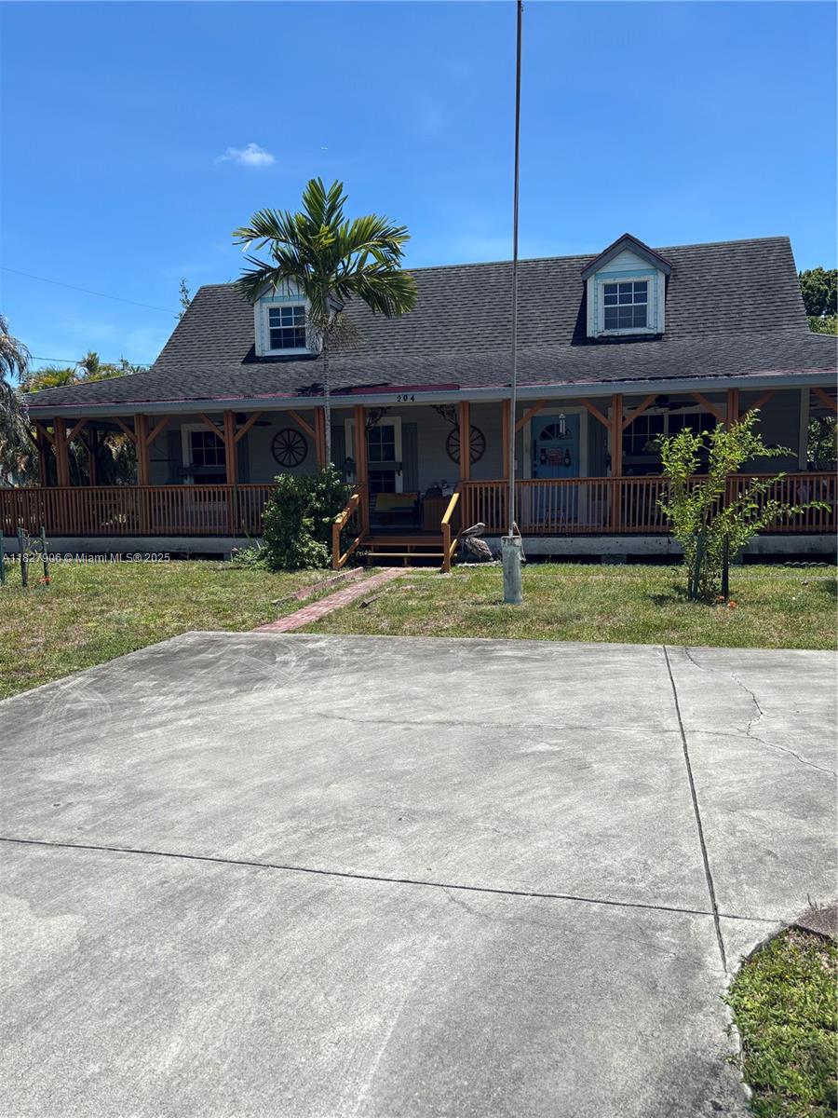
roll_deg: +0.0
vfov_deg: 67.3
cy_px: 559
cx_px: 419
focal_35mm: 26
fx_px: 839
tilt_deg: -6.3
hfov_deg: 53.1
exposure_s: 1/3413
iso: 50
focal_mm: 5.96
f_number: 1.6
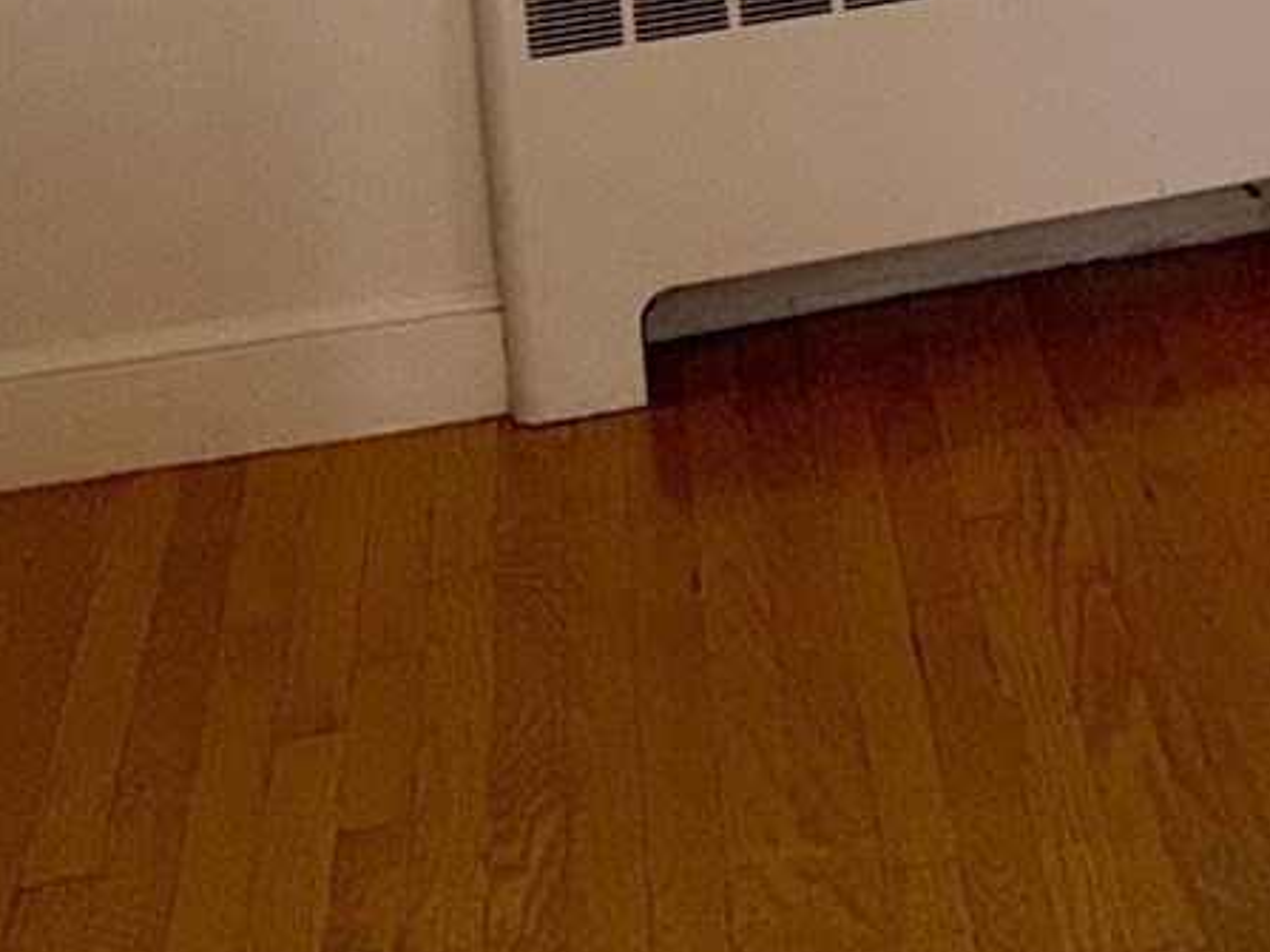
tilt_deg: -6.1
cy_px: -730
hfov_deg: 15.7
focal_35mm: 110
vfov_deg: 12.4
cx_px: 2156
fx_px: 4035
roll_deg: +2.3
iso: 125
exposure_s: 1/228
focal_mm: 6.76
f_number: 1.78
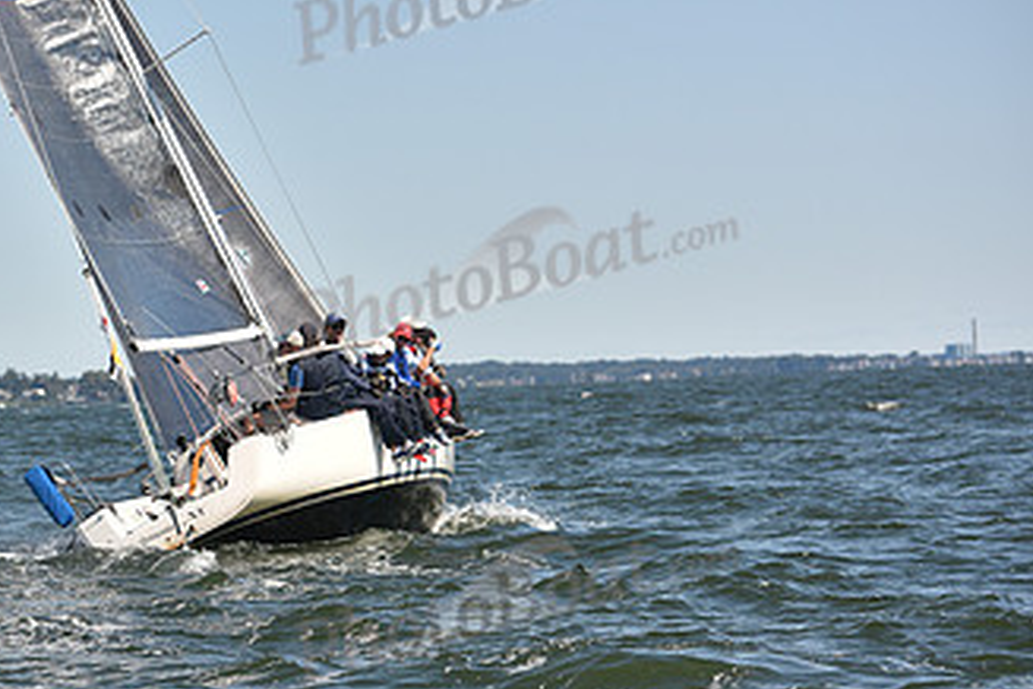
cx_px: 133
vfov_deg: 8.4
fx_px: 4677
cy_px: 482
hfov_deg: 12.5
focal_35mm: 163
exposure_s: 1/1250
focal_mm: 92
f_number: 4
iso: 250
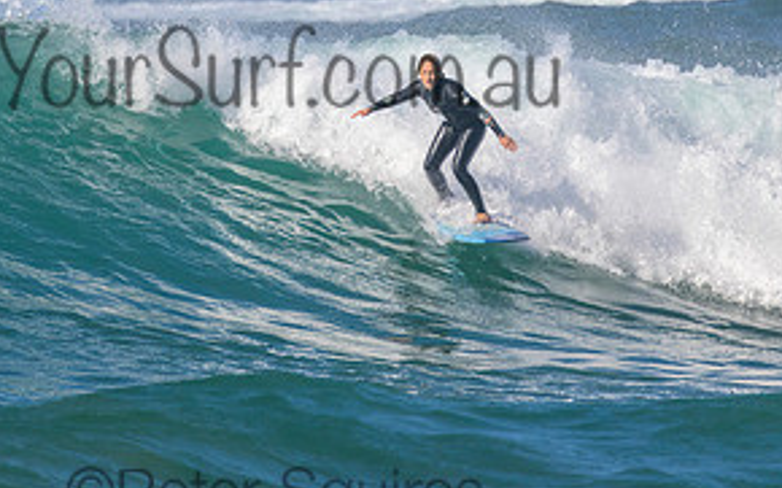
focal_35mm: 1700
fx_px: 36216
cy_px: 44
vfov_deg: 0.8
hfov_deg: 1.2
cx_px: 275
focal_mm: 800
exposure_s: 1/2000
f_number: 11
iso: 900
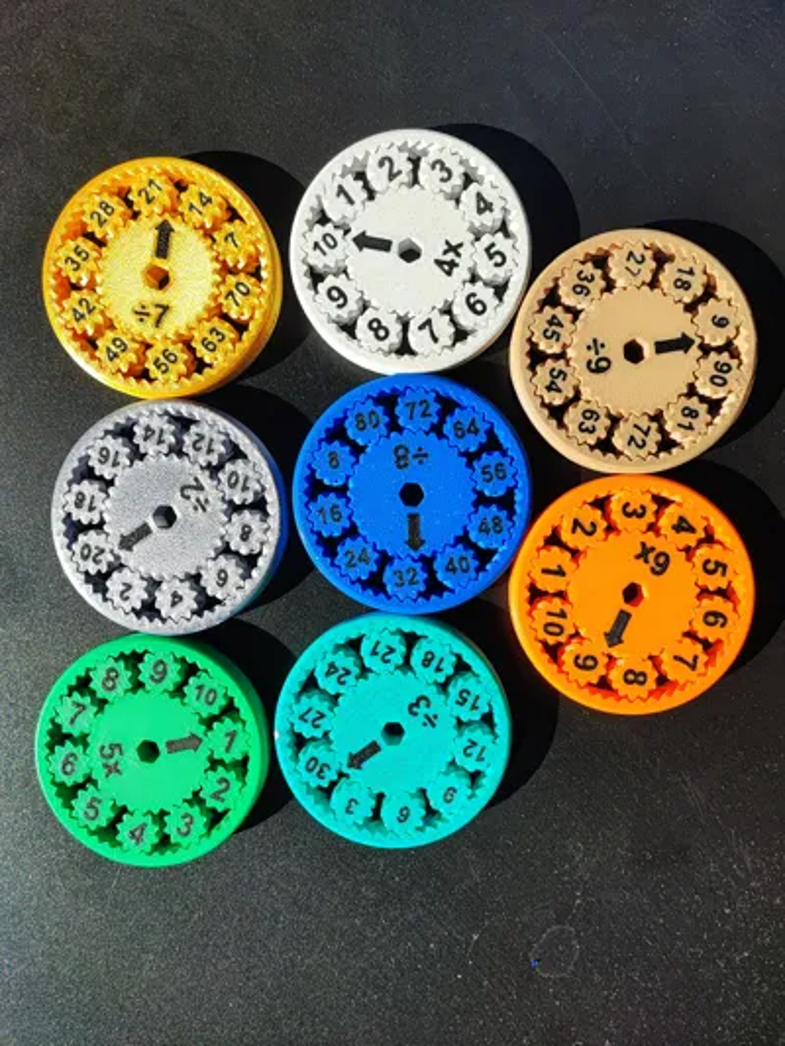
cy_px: 523
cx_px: 392
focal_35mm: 25
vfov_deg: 69.4
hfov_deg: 54.9
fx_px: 756
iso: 50
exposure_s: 1/513
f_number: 1.75
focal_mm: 5.96
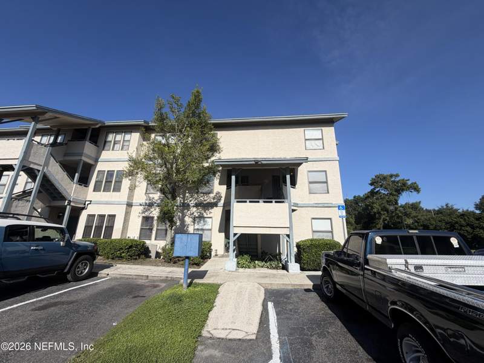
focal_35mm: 14
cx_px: 242
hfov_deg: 102.1
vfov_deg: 85.7
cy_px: 182
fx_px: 196
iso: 20
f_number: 2.2
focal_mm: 2.22
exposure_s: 1/1001
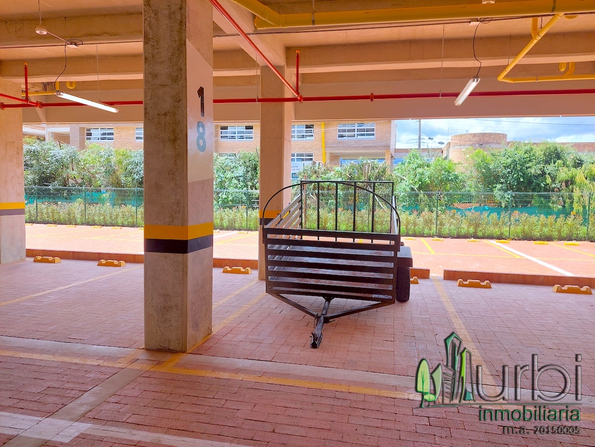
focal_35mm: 24
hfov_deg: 71.6
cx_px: 298
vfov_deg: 56.8
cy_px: 224
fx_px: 413
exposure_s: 1/359
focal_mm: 5.23
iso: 40
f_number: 1.8
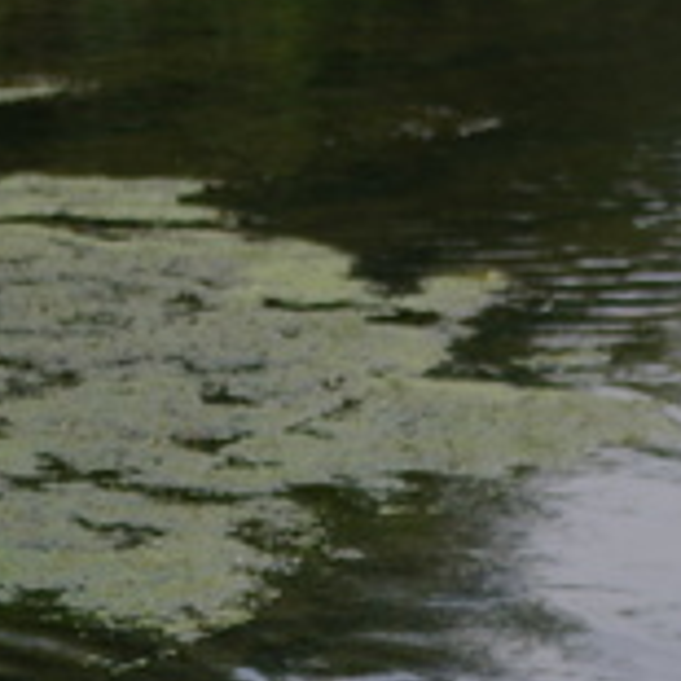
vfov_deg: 4.8
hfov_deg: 4.9
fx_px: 7972
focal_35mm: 358
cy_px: 1120
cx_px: 123
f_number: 8
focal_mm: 55
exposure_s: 1/350
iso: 200
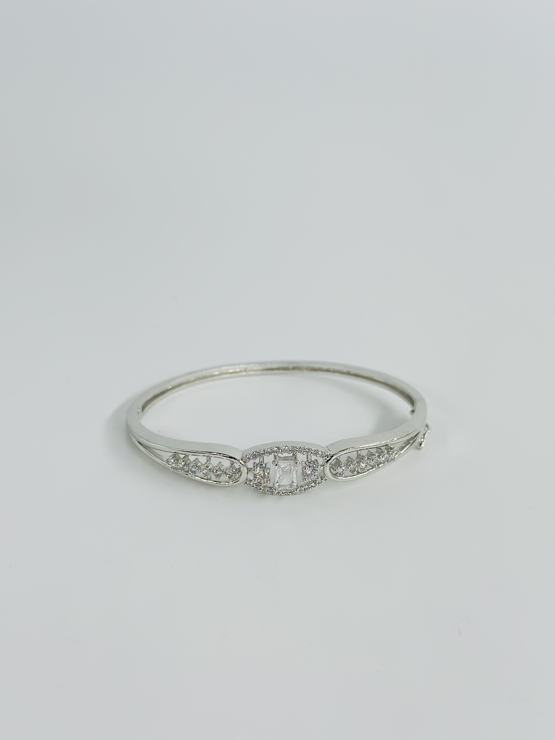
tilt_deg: -27.3
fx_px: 1026
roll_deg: -4.2
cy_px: 370
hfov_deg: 30.3
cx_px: 278
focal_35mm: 48
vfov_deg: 39.7
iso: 80
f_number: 1.78
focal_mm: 6.86
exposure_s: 1/1880
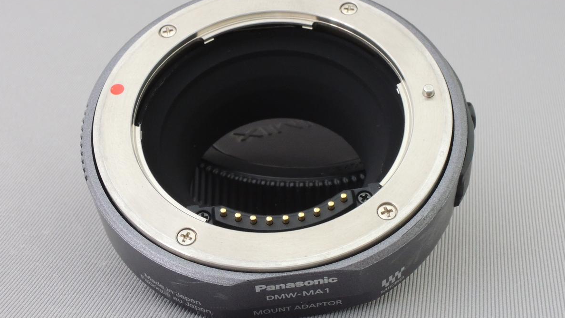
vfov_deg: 15.7
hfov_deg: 27.5
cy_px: 154
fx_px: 1154
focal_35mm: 77
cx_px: 282
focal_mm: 12.5
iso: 450
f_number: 7.1
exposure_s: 1/25
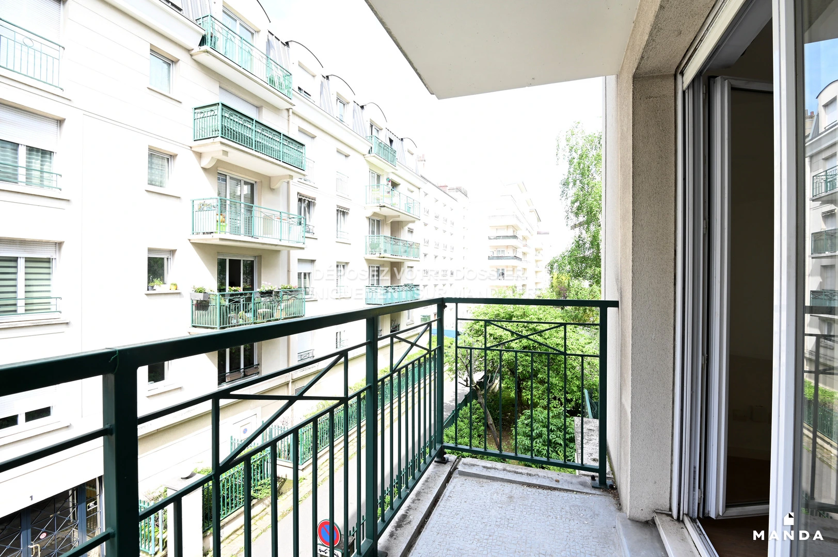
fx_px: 372
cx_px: 419
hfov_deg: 96.8
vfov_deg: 73.7
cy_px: 278
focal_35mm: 16
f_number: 11
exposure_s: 1/20
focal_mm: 16
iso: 100
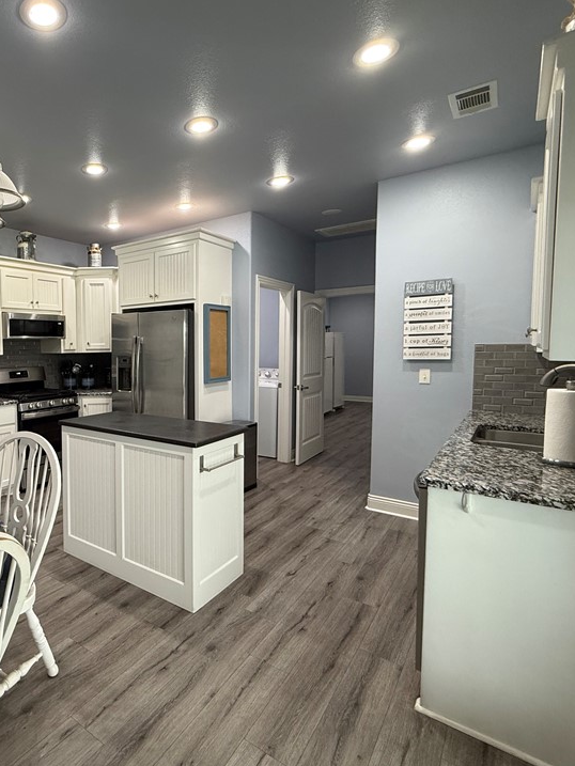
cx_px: 116
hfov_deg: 60.7
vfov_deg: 81.7
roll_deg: +0.3
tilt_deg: -4.1
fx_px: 443
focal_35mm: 20
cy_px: 375
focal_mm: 2.22
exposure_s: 1/60
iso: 200
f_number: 2.2
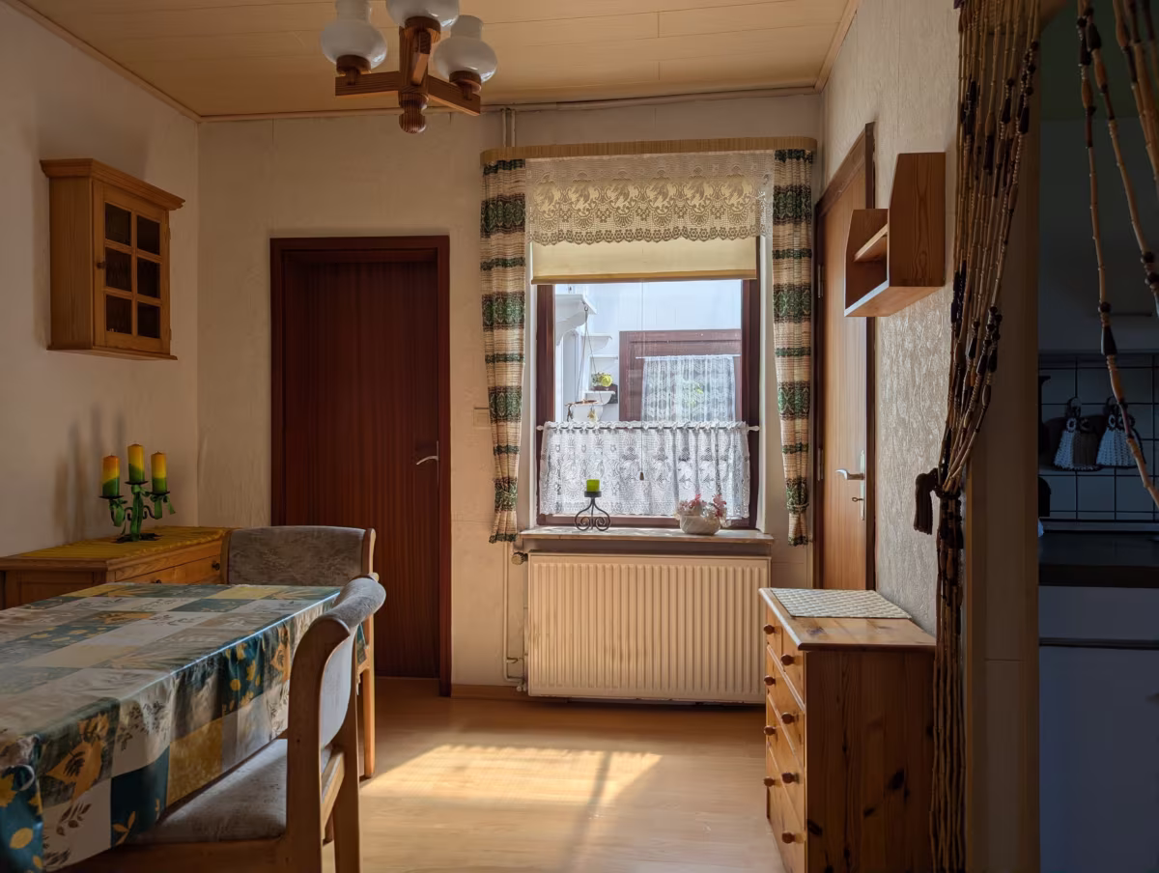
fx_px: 805
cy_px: 436
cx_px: 580
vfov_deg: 57.0
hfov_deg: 71.5
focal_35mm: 24
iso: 19
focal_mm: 6.9
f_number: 1.68
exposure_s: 1/295
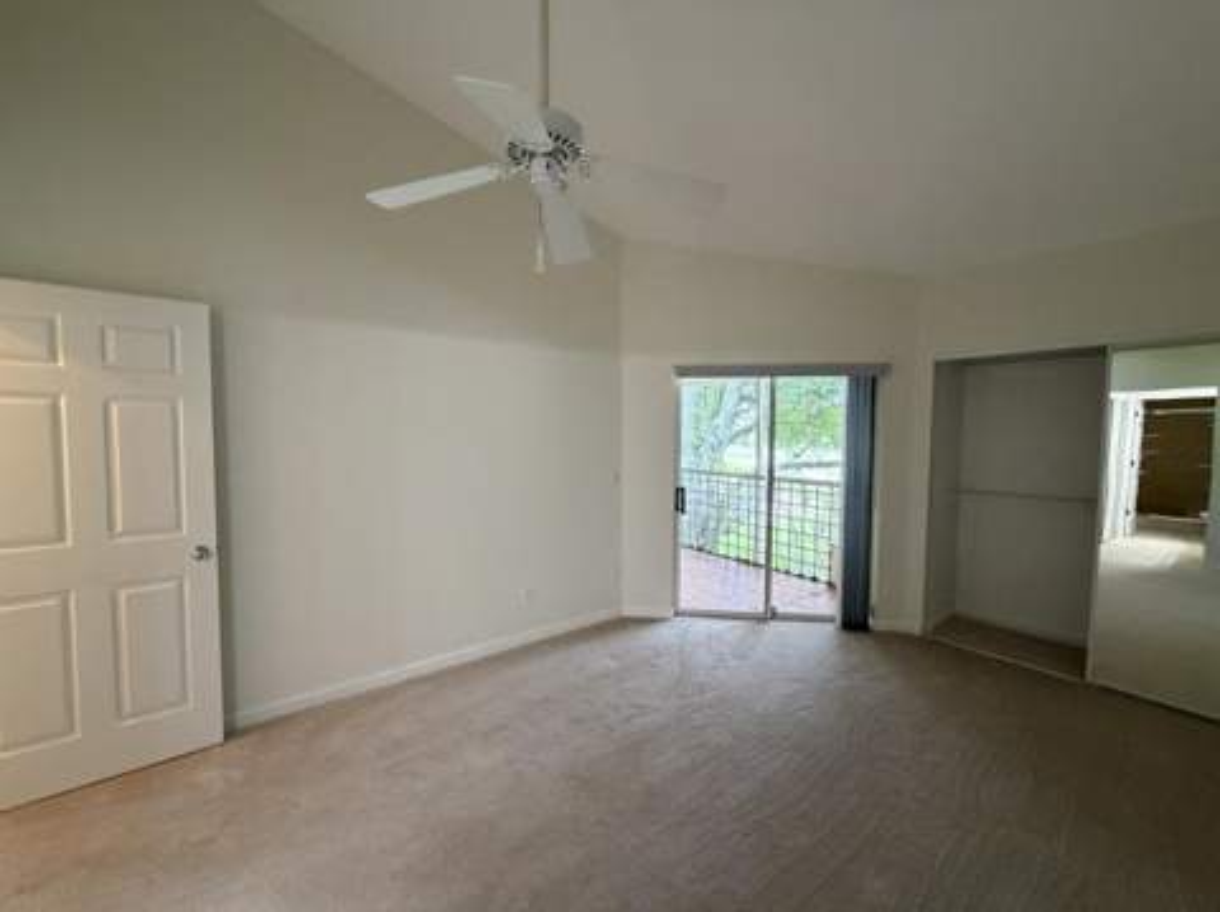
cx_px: 610
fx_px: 493
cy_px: 456
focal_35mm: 14
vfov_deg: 85.6
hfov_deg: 102.1
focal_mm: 2.22
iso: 320
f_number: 2.2
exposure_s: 1/60
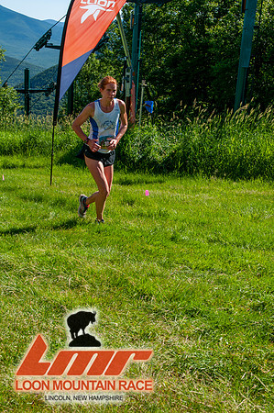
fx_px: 584
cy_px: 206
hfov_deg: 26.4
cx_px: 137
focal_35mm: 51
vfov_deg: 38.9
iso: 200
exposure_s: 1/320
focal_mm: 34
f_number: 8
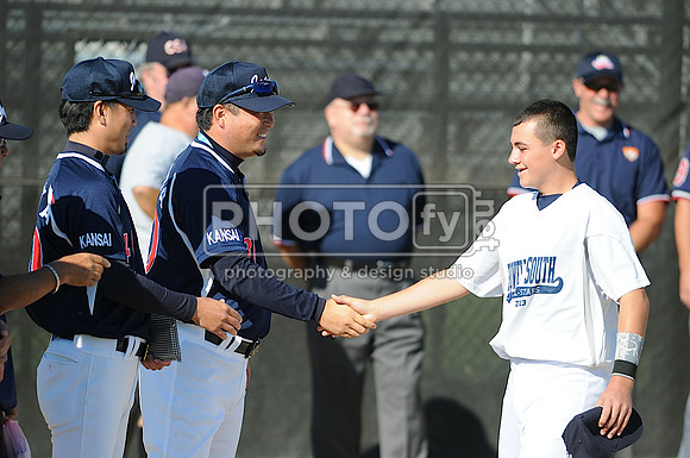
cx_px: 345
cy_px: 229
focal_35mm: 450
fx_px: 8613
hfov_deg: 4.6
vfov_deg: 3.0
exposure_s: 1/1250
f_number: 4
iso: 200
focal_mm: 300
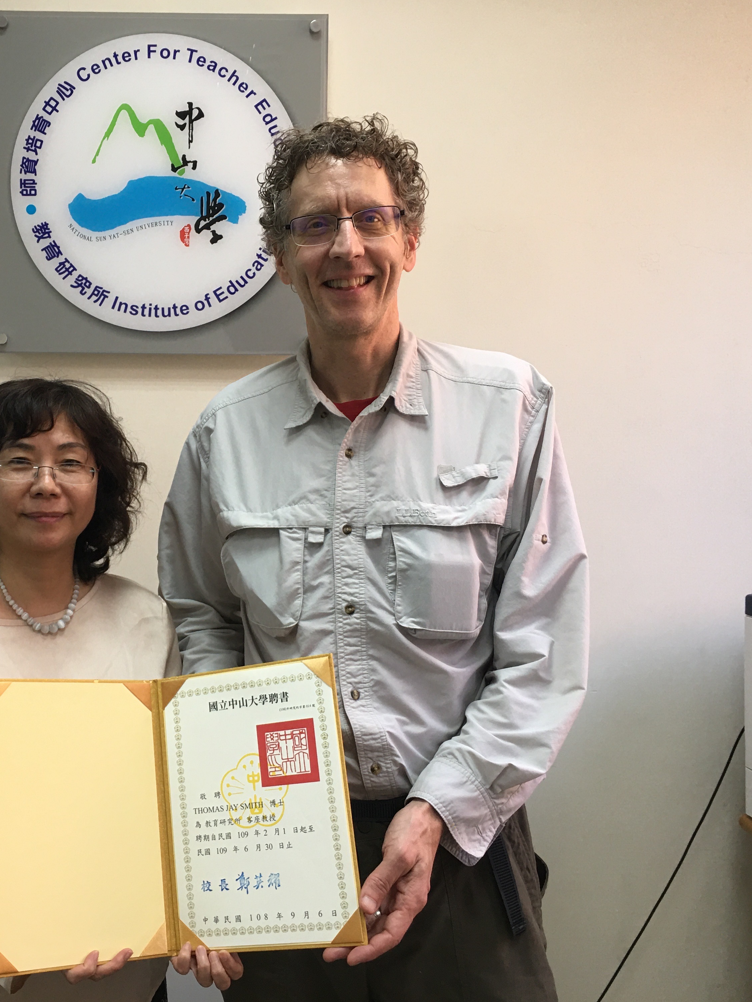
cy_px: 502
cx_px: 197
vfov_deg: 47.9
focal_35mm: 39
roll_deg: -0.3
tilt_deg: -1.3
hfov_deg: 36.1
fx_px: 1129
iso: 25
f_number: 2.2
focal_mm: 4.15
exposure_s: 1/30
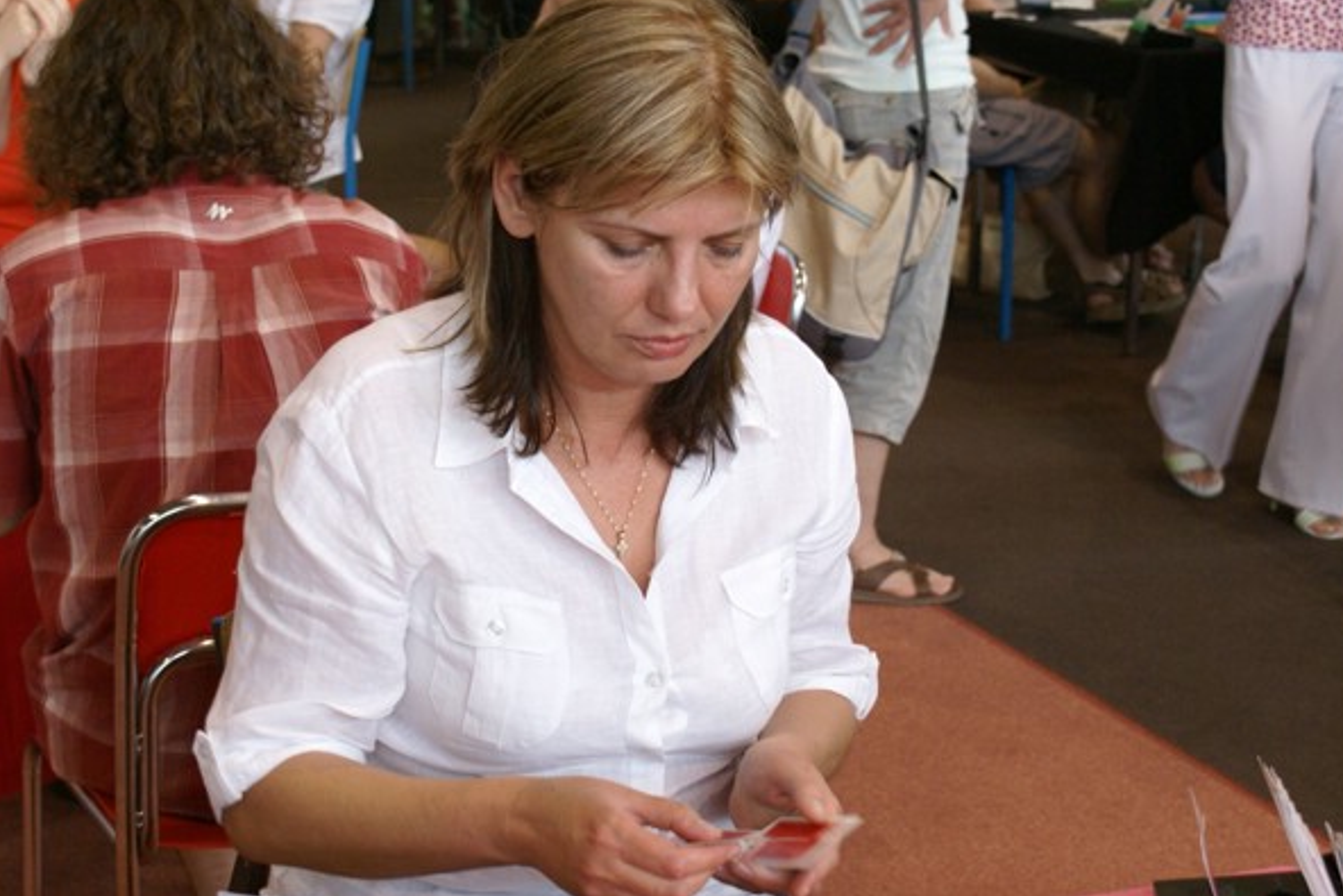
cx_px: 647
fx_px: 2649
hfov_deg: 28.4
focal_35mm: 71
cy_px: 415
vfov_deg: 19.2
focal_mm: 40
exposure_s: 1/40
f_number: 5.6
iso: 500
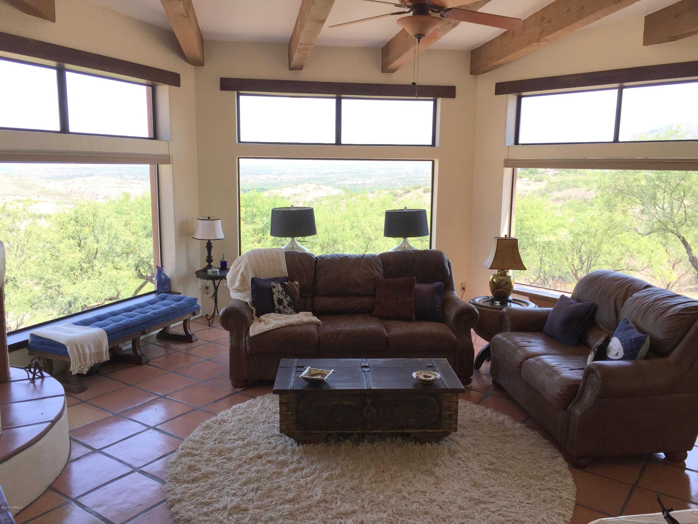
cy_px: 262
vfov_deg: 48.2
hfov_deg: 61.7
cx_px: 349
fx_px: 585
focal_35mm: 29
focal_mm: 4.15
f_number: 2.2
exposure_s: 1/267
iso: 32
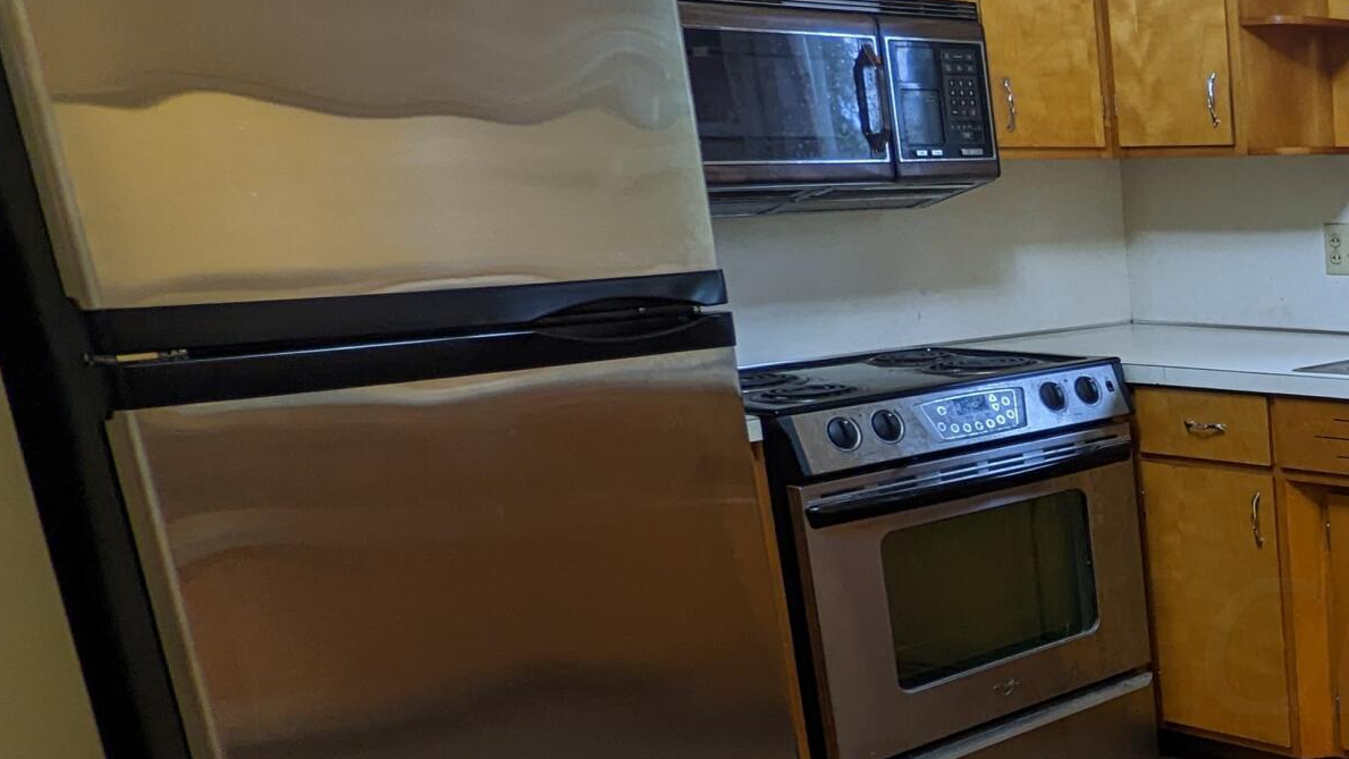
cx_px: 1544
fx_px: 1574
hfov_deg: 37.4
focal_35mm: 44
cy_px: 647
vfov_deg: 26.4
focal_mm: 2.22
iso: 61
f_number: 2.2
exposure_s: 1/24
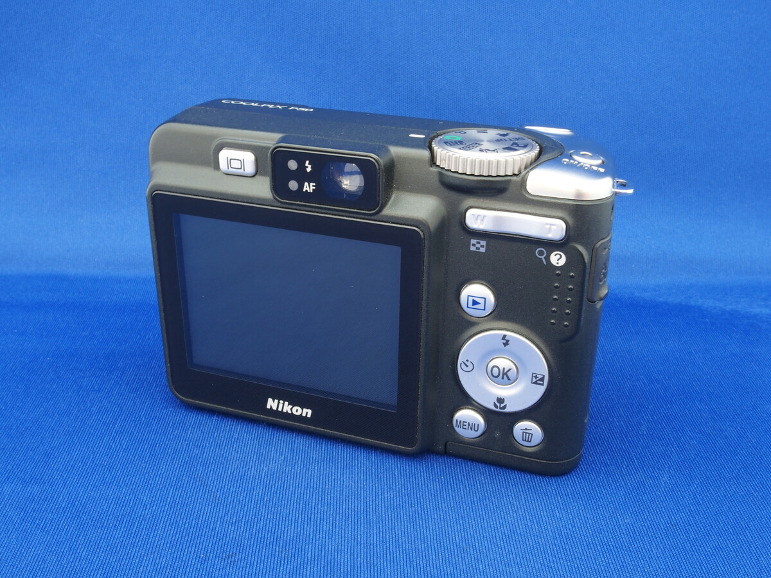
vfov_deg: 37.7
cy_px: 289
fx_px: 846
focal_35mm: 38
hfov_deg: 49.0
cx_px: 386
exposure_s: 2.5
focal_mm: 8.1
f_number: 8
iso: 100
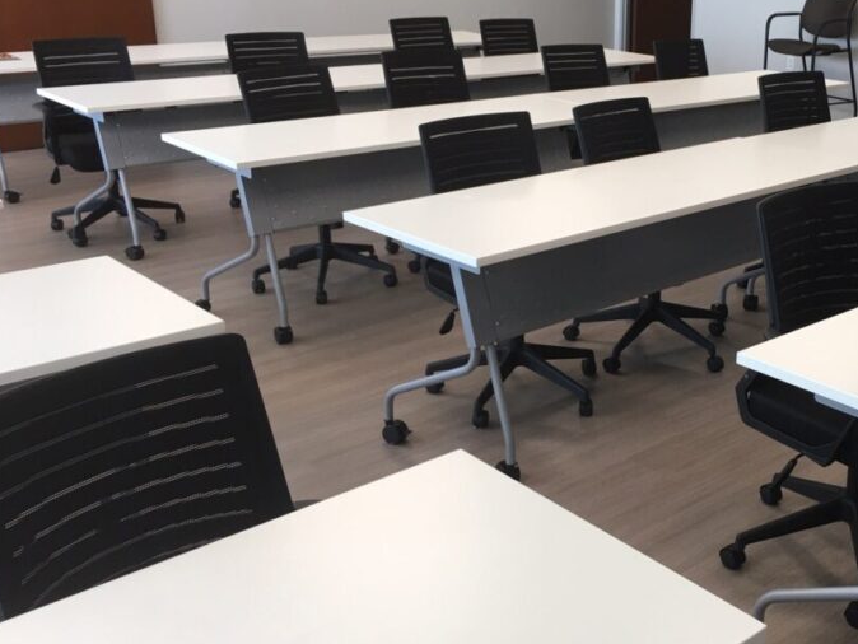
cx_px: 628
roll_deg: -1.4
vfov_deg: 33.6
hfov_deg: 42.7
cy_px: 308
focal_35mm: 43
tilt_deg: -17.4
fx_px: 1066
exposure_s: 1/40
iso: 32
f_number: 2.2
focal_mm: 4.15
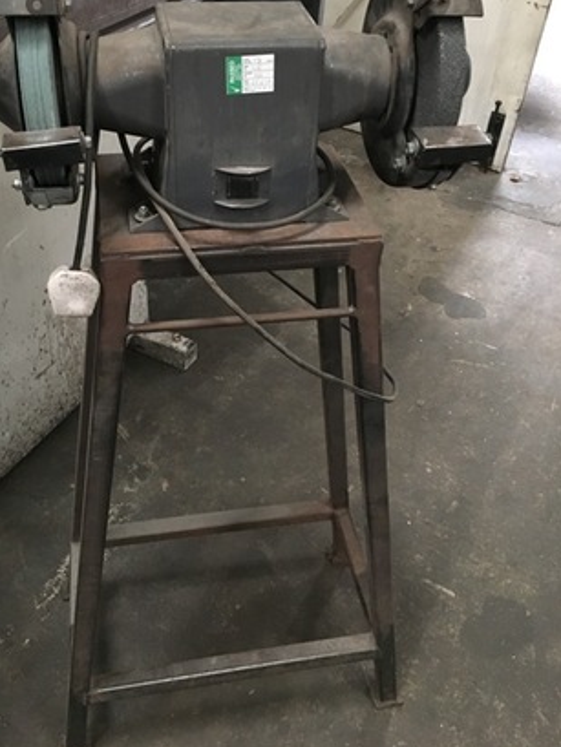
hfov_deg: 41.7
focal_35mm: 34
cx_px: 239
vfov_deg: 53.7
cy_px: 318
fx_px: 734
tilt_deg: -39.4
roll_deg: -3.3
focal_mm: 4.15
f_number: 2.2
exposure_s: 1/17
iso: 400
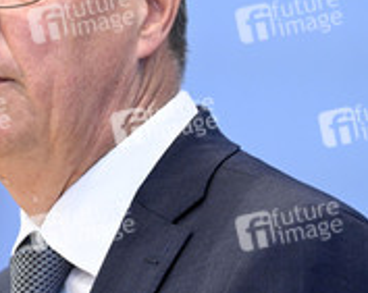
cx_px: -99
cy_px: 71
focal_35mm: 419
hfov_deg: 4.6
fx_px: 4556
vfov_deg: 3.7
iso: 4000
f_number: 5.6
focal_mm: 175
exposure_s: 1/400
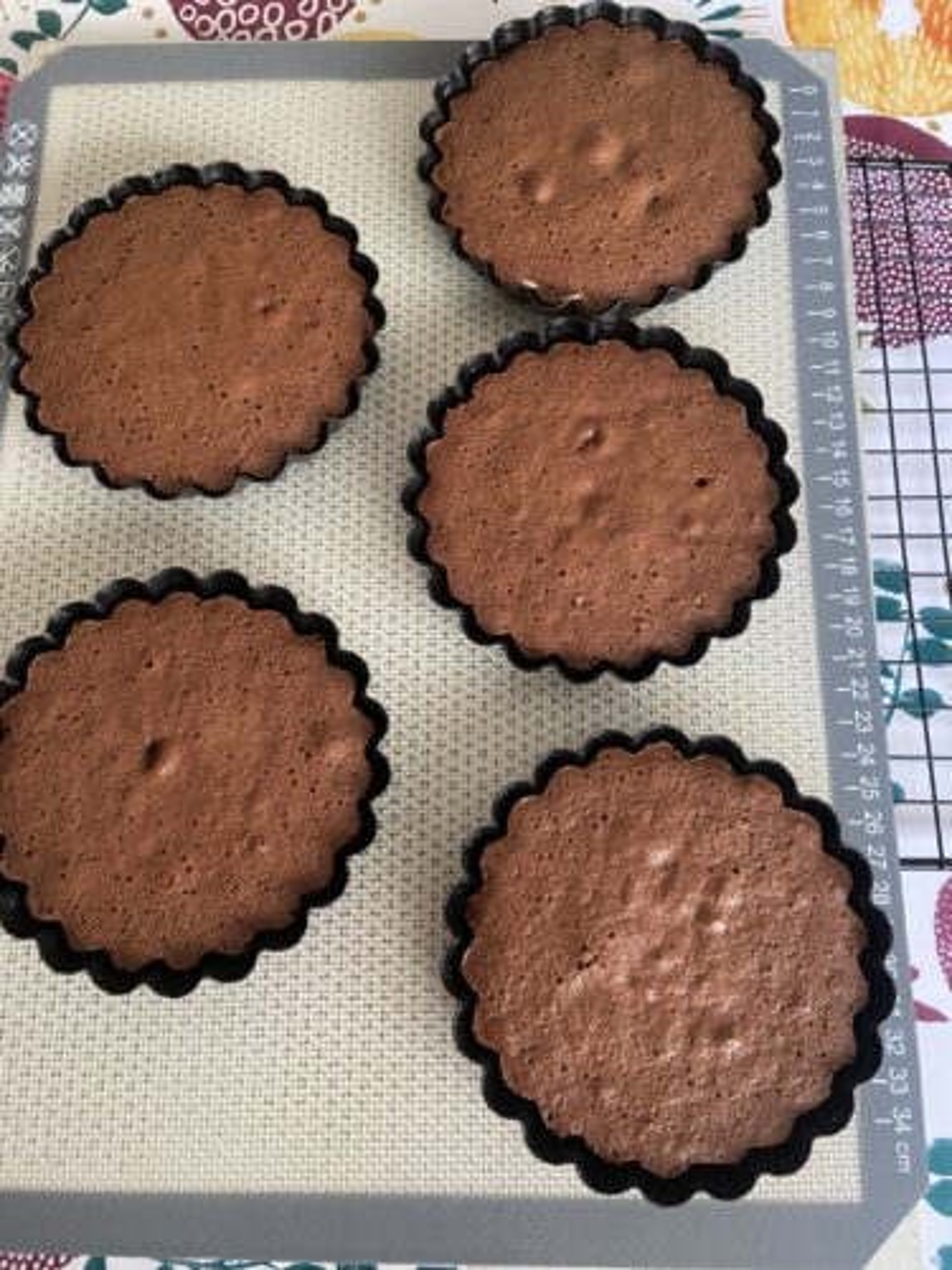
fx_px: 953
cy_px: 635
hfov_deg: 53.1
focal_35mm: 26
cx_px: 476
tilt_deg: -74.7
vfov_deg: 67.3
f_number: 1.8
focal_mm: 4.25
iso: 400
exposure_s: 1/60
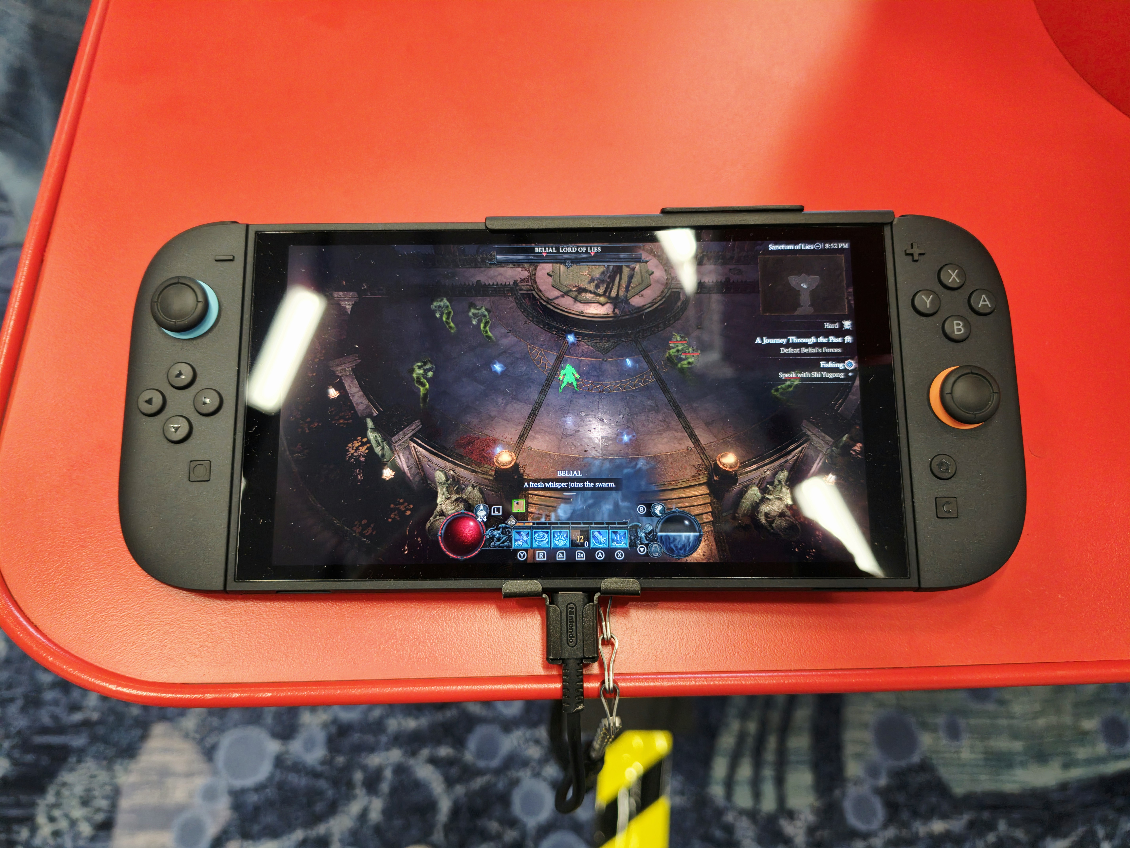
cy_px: 424
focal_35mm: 23
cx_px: 565
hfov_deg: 73.9
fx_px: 751
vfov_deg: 58.9
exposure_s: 1/100
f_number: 1.4
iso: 640
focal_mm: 6.5
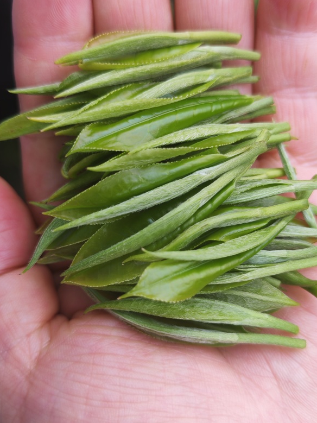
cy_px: 217
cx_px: 176
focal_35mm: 37
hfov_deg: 38.6
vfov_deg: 50.1
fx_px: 452
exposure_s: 1/370
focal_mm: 5.52
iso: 50
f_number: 1.95
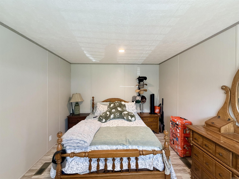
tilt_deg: -1.1
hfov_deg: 102.1
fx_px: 97
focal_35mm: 14
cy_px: 90
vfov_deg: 85.7
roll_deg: -0.1
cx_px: 120
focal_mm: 2.22
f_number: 2.2
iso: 320
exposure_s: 1/120
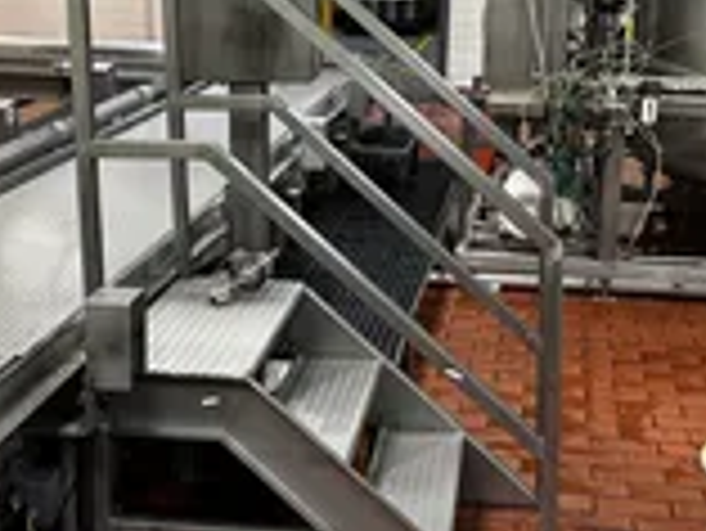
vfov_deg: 24.0
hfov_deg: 31.7
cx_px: 346
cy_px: 184
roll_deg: -1.0
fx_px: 1245
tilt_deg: -14.7
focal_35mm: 61
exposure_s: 1/60
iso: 125
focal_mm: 6.86
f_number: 1.78
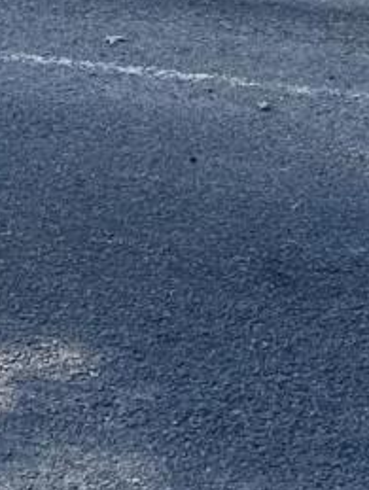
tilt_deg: -2.0
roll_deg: -1.9
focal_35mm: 185
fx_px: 2623
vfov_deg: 10.0
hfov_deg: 8.0
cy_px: -452
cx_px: 276
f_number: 1.78
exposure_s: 1/903
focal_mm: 6.86
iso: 80
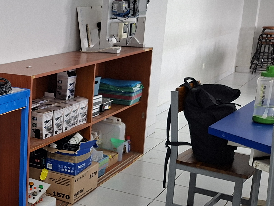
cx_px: -42
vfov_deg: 24.8
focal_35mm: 59
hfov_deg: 28.9
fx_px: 467
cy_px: 103
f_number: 1.8
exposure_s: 1/50
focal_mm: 5.54
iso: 250
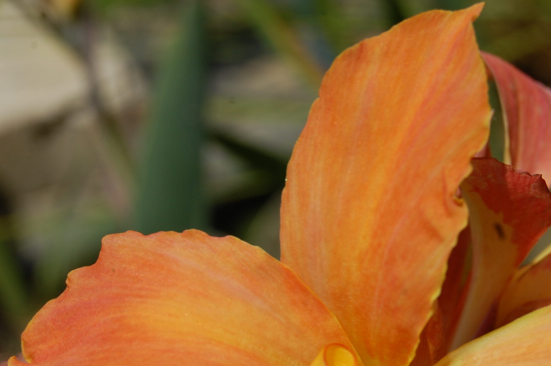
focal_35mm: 128
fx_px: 1954
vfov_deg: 10.7
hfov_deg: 16.0
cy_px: 278
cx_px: 322
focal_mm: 55
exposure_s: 1/500
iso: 200
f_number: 11
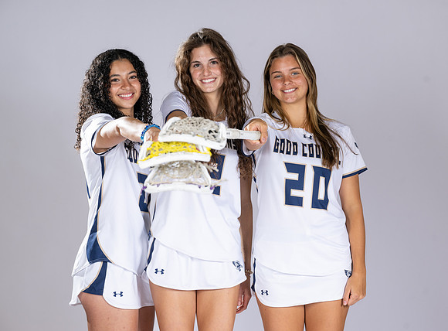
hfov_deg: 19.4
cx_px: 237
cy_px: 166
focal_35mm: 102
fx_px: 1309
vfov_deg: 14.4
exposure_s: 1/200
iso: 250
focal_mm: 95
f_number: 5.6
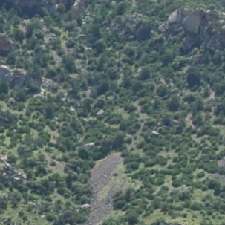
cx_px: -250
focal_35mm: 371
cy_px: 475
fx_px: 2728
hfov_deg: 4.6
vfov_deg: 4.6
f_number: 4.5
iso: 100
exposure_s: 1/640
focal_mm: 16.3
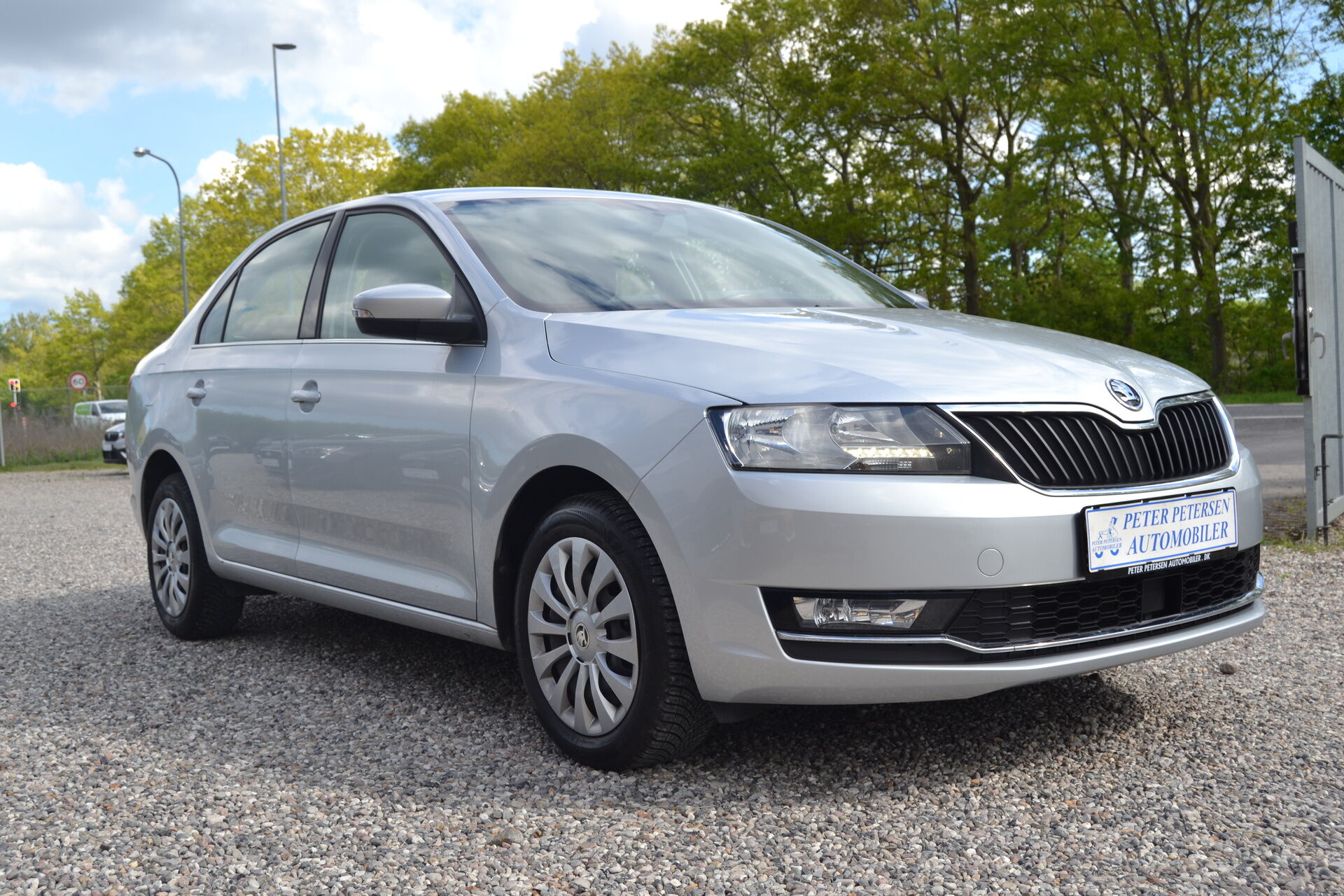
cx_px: 672
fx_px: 1456
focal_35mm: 39
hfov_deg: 49.6
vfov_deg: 34.2
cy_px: 448
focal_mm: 26
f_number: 7.1
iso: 100
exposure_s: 1/200
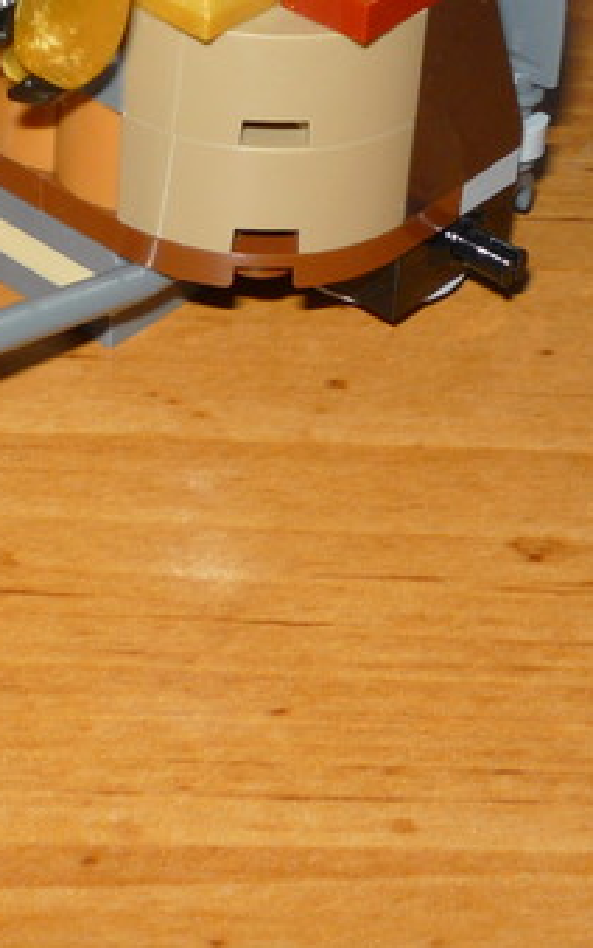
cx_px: 187
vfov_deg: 22.8
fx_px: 2326
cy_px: 206
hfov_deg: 14.5
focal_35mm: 90
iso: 100
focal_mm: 5.2
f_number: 4
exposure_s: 1/30
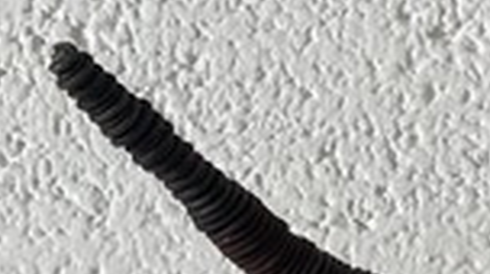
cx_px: 912
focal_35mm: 112
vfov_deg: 9.9
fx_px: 1453
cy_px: 567
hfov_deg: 15.9
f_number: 1.6
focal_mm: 4.2
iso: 32
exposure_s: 1/247
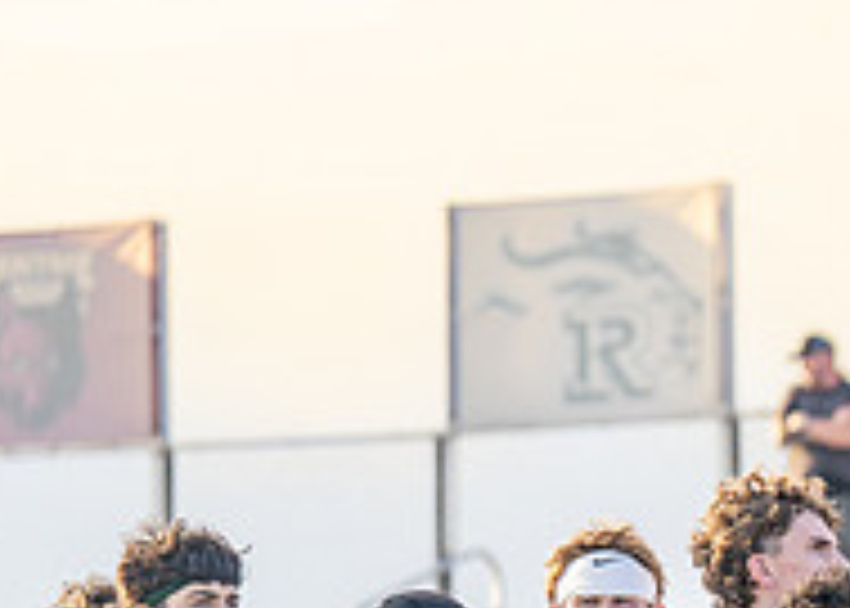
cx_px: 1415
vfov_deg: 3.3
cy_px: 978
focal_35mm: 433
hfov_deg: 4.6
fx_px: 10453
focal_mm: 117
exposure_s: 1/2000
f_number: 2.8
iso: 320
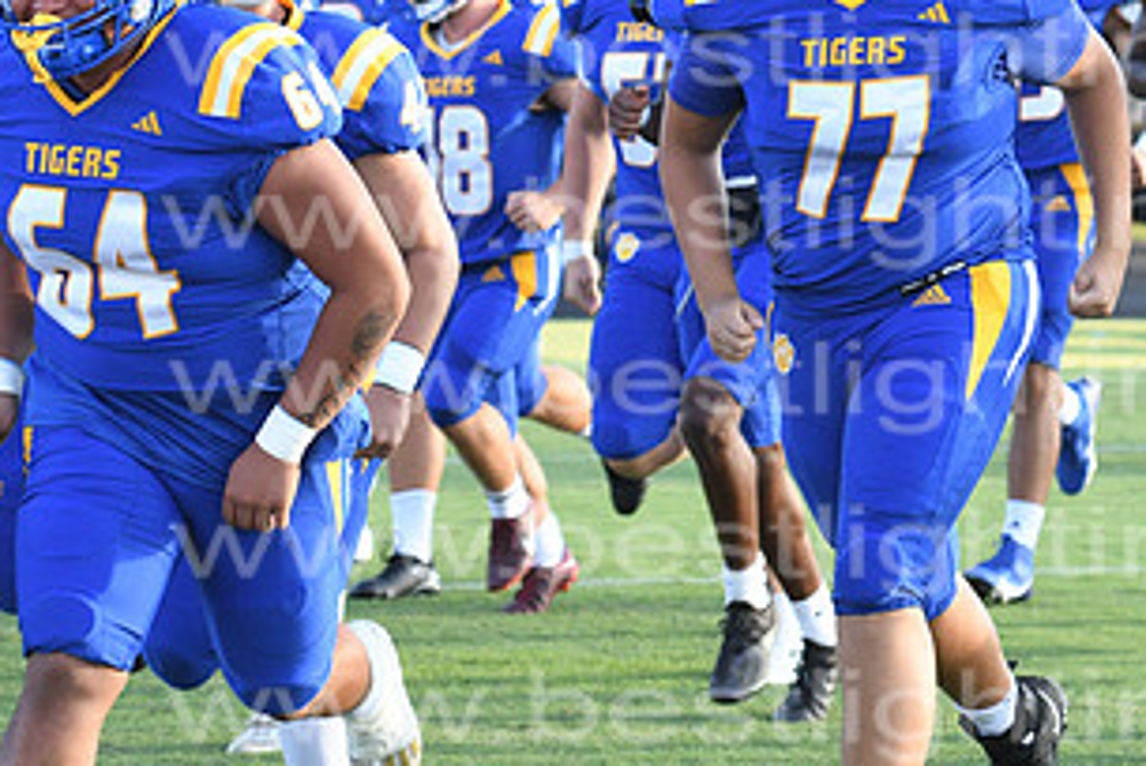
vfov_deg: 5.6
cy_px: 141
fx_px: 7806
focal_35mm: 245
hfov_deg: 8.4
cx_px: 1022
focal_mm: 86
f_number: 5.6
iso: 500
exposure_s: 1/500
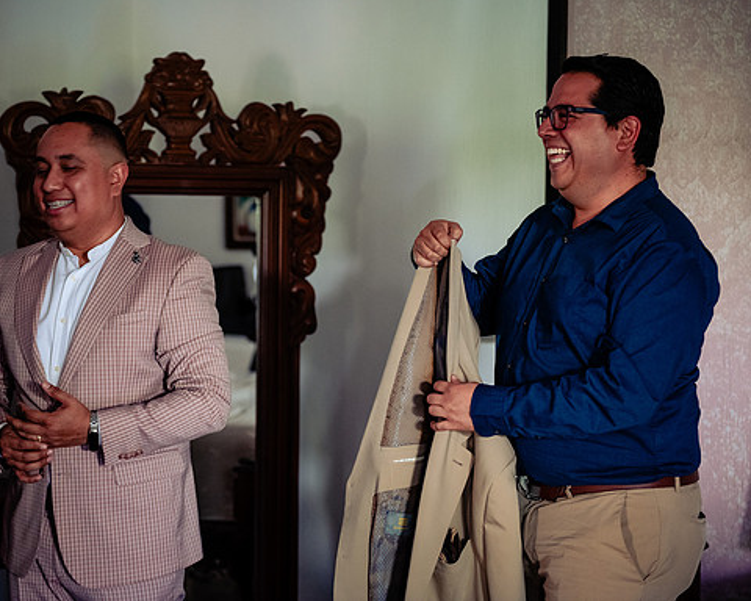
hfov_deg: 27.9
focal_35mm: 68
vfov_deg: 22.5
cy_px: 300
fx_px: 1511
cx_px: 329
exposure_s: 1/125
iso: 2500
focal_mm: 60
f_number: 2.8
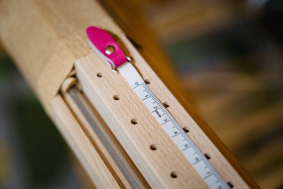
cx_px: 142
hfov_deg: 25.7
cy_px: 94
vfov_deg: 17.3
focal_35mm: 79
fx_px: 621
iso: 1600
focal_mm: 79
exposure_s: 1/100
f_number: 4
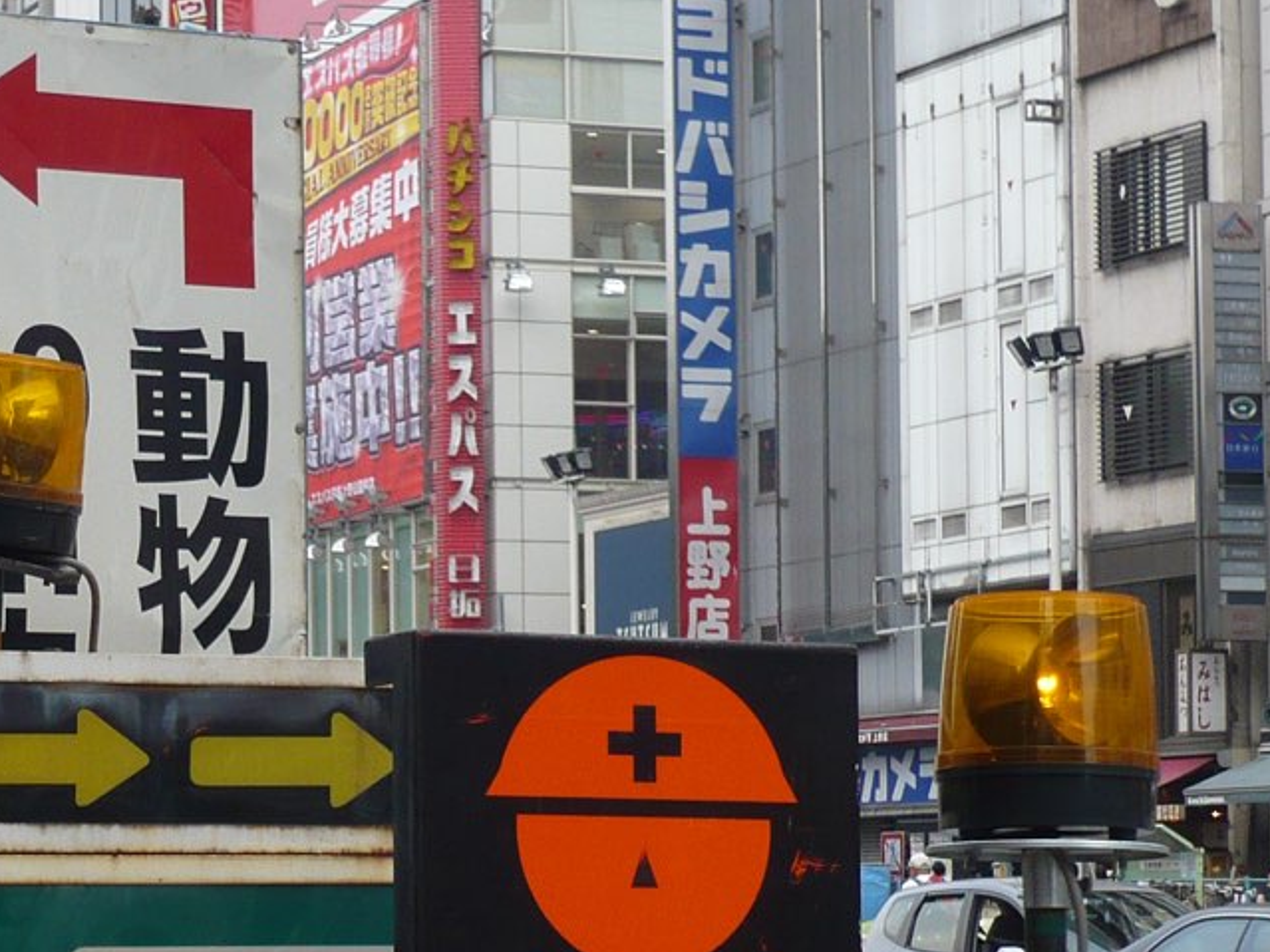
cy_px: 818
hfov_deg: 15.8
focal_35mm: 124
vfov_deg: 11.9
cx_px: 382
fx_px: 4548
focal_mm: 7.9
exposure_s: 1/160
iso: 100
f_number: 3.7
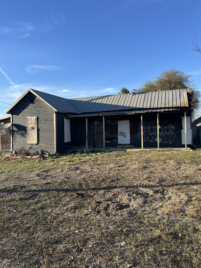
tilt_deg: -0.2
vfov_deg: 67.3
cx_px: 100
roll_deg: +1.5
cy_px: 134
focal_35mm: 26
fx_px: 201
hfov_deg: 53.1
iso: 50
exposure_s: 1/1404
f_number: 1.6
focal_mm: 5.1
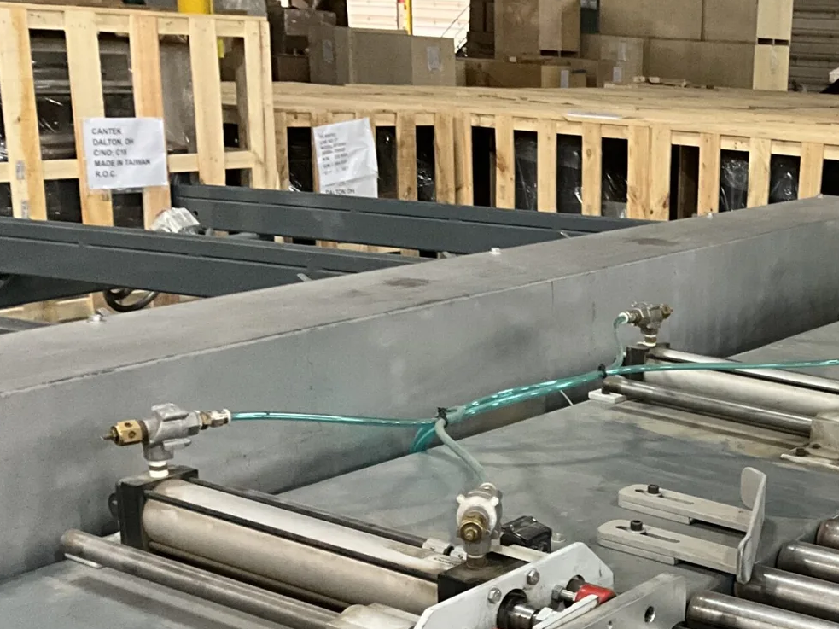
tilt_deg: -19.7
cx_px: 759
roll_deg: -3.0
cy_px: 565
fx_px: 1430
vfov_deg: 24.1
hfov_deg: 31.2
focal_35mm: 59
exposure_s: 1/32
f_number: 1.8
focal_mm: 3
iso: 320
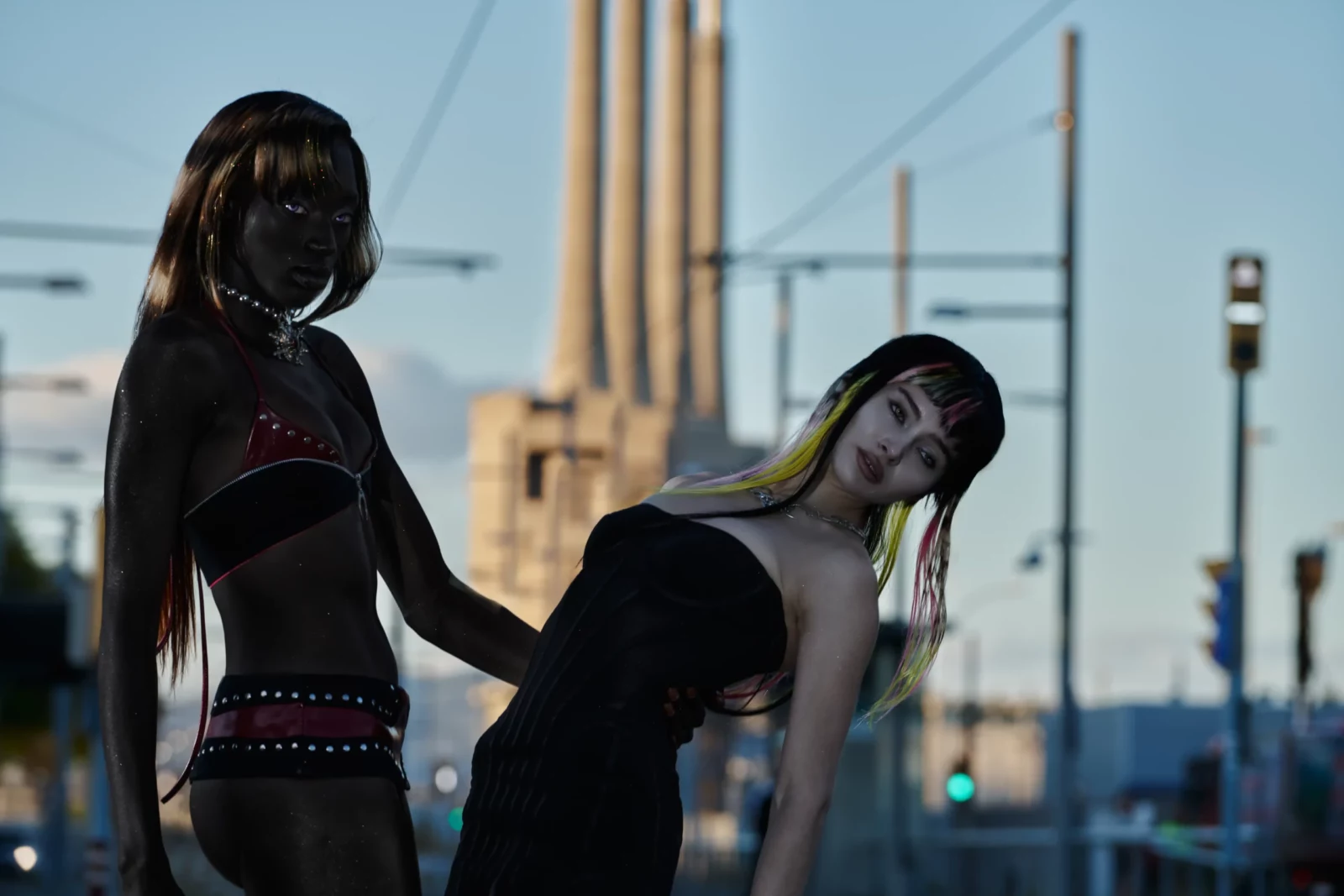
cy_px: 448
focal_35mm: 171
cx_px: 672
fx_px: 6384
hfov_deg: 12.0
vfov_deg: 8.0
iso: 200
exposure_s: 1/200
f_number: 5.6
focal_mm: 171
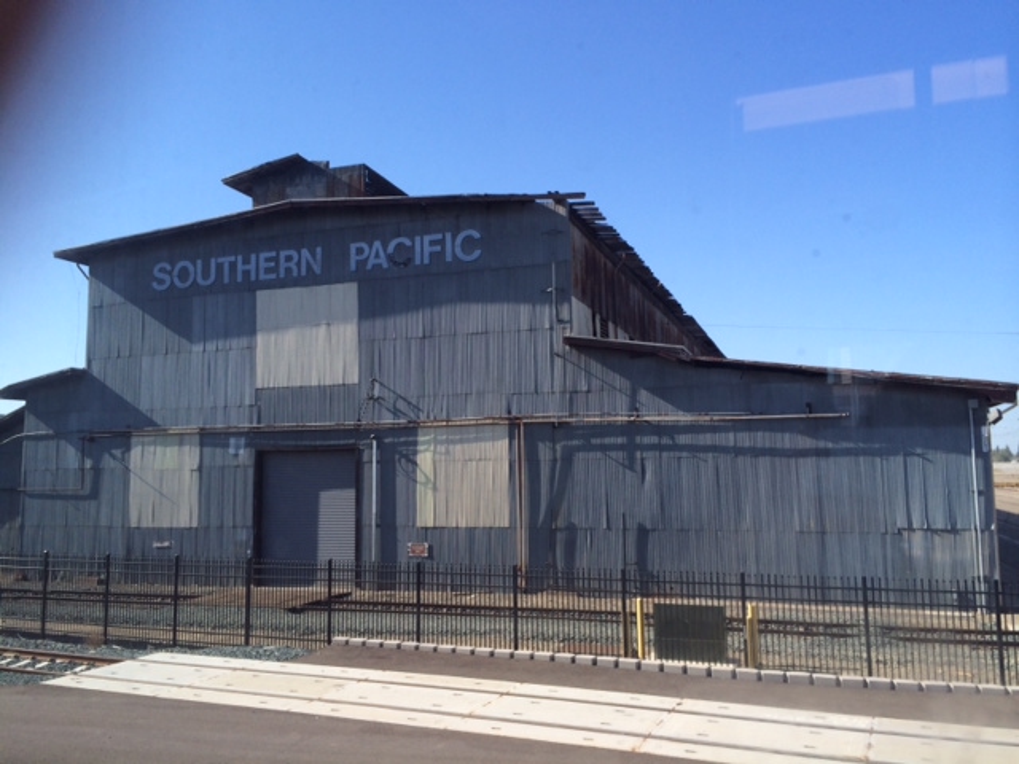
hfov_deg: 60.0
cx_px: 510
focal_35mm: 30
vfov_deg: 46.8
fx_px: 883
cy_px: 382
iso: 32
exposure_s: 1/313
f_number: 2.2
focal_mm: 4.12
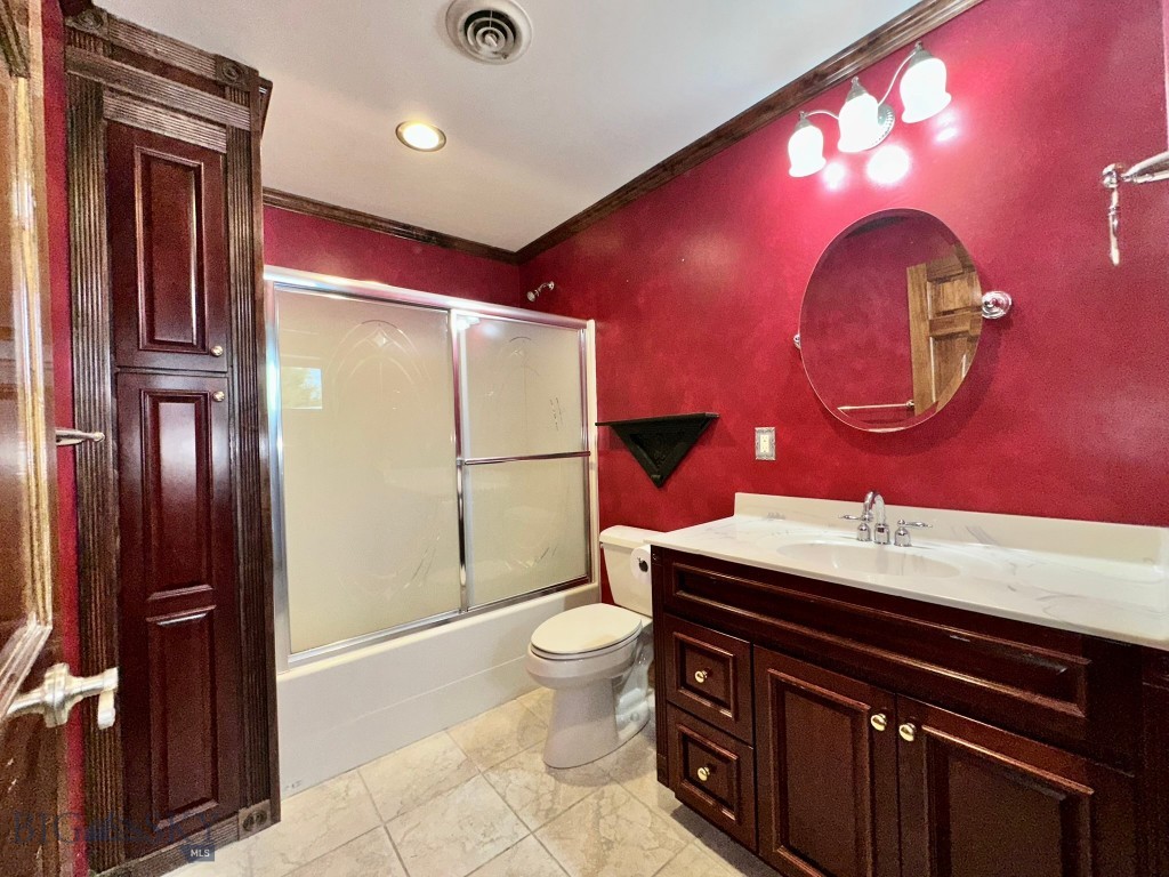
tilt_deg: -0.3
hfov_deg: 102.1
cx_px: 584
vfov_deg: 85.7
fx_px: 473
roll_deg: +1.6
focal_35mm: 14
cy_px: 438
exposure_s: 1/120
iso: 100
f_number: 2.2
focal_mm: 2.22
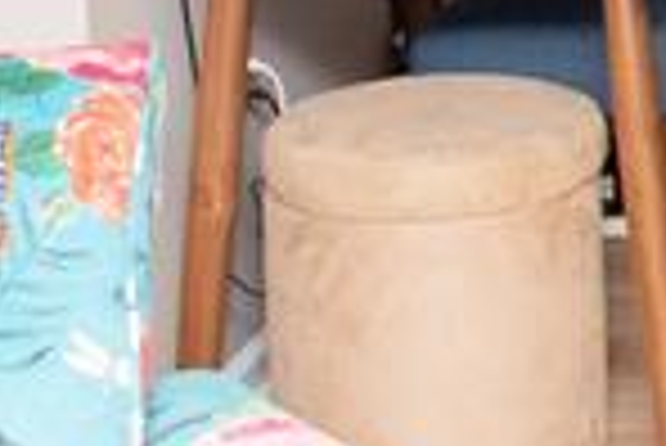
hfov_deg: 11.0
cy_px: -493
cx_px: 1436
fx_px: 3074
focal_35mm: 166
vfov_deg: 7.9
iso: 1000
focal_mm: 24
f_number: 5.6
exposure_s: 1/200
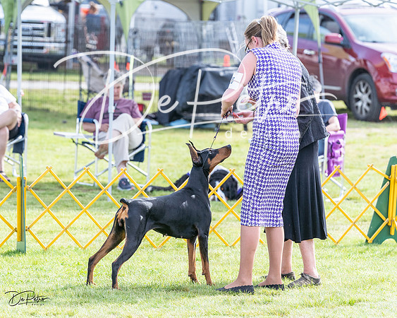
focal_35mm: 230
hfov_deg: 8.4
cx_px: 157
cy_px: 158
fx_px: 2702
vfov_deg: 6.7
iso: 800
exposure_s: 1/1250
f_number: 5.6
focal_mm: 200
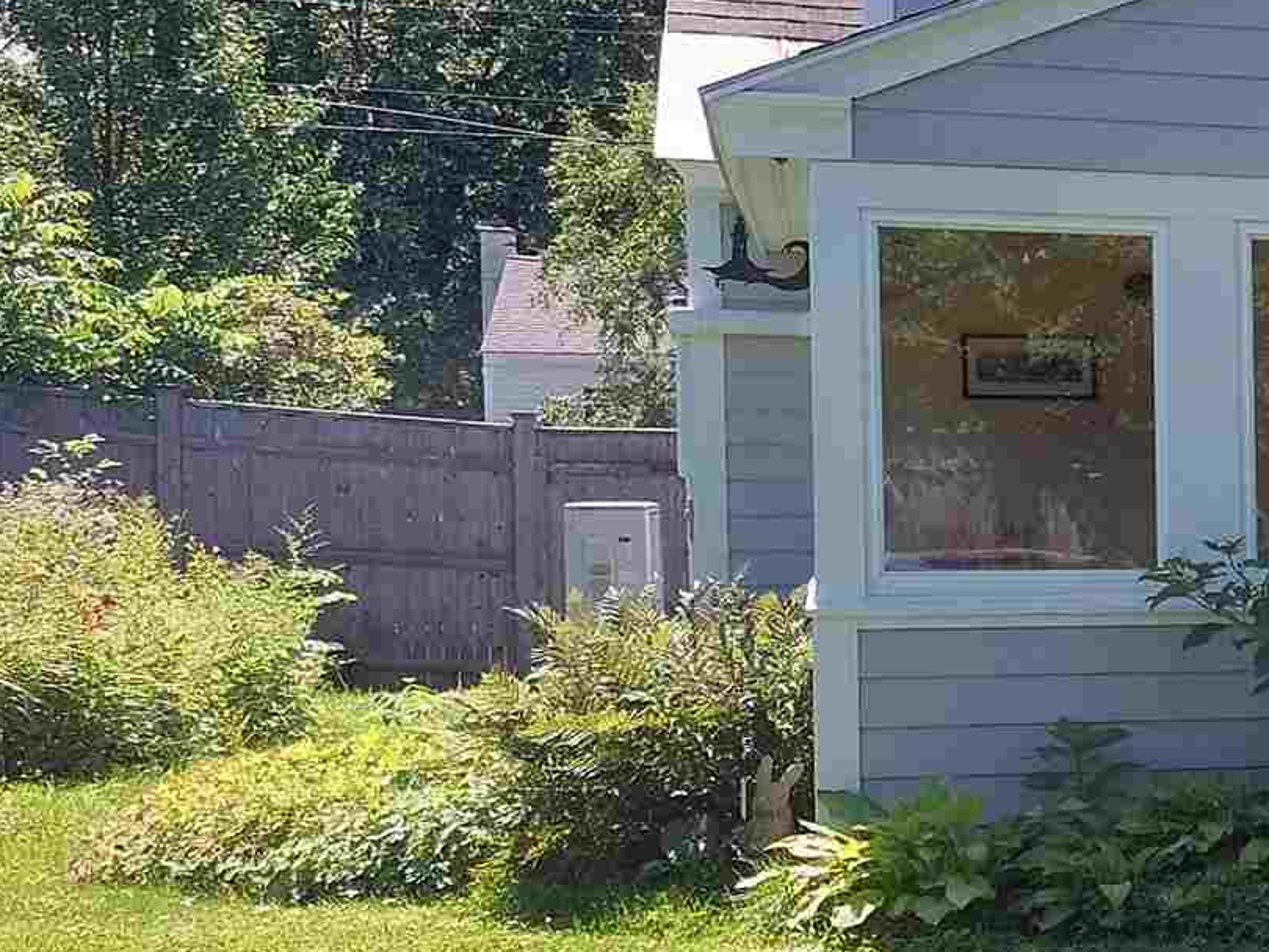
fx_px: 3337
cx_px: 2323
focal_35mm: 91
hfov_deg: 17.3
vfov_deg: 16.2
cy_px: 684
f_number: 1.8
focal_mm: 5.23
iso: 25
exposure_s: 1/481
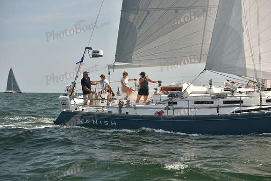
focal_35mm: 70
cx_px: 136
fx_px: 527
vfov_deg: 19.5
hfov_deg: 28.8
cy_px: 90
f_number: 5
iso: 320
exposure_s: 1/1250
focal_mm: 70
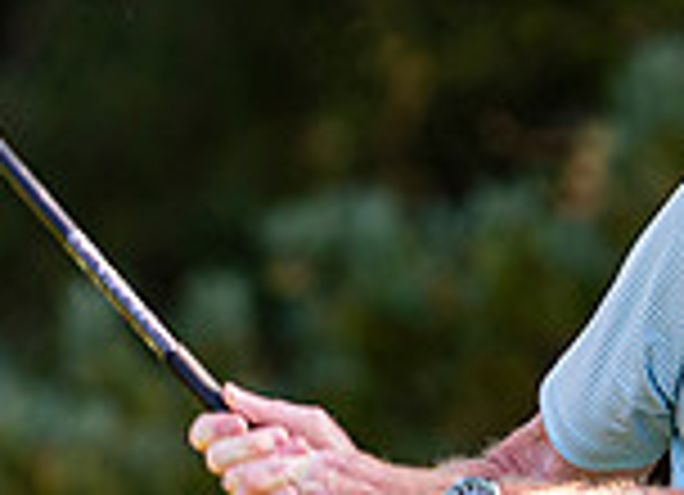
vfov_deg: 0.7
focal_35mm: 1976
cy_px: 349
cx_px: 891
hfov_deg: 1.0
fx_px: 38557
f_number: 2.8
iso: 450
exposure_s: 1/1000
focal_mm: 300
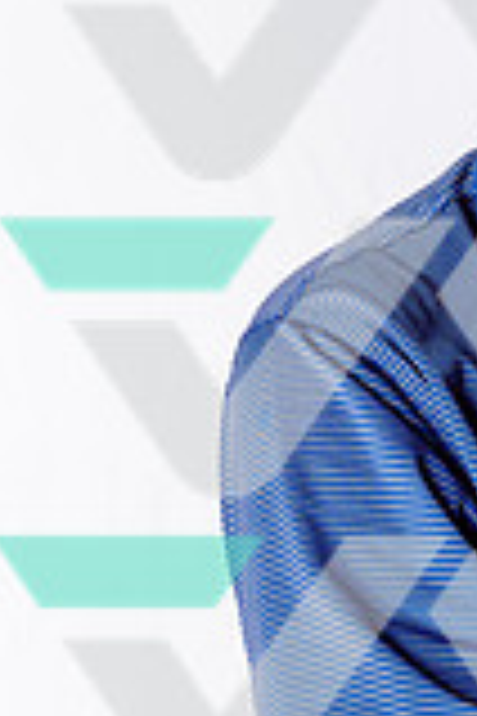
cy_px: 360
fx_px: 3378
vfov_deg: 12.1
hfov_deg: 7.9
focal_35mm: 170
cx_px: 666
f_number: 8
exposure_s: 1/250
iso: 200
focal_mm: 60
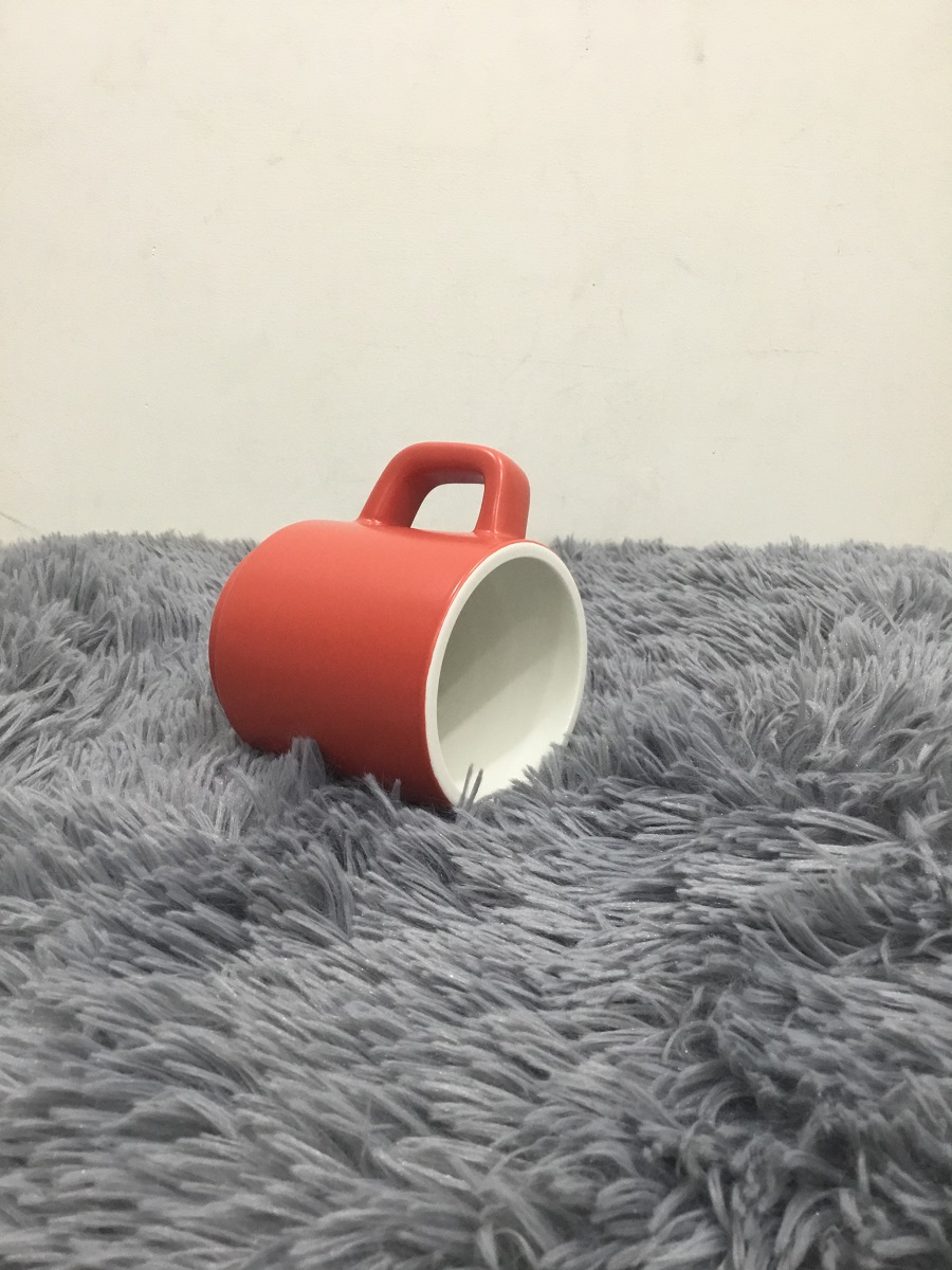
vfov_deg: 58.4
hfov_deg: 45.4
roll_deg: +0.7
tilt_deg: -14.3
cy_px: 635
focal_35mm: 31
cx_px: 476
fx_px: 1137
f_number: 2.4
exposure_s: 1/33
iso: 125
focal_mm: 3.3
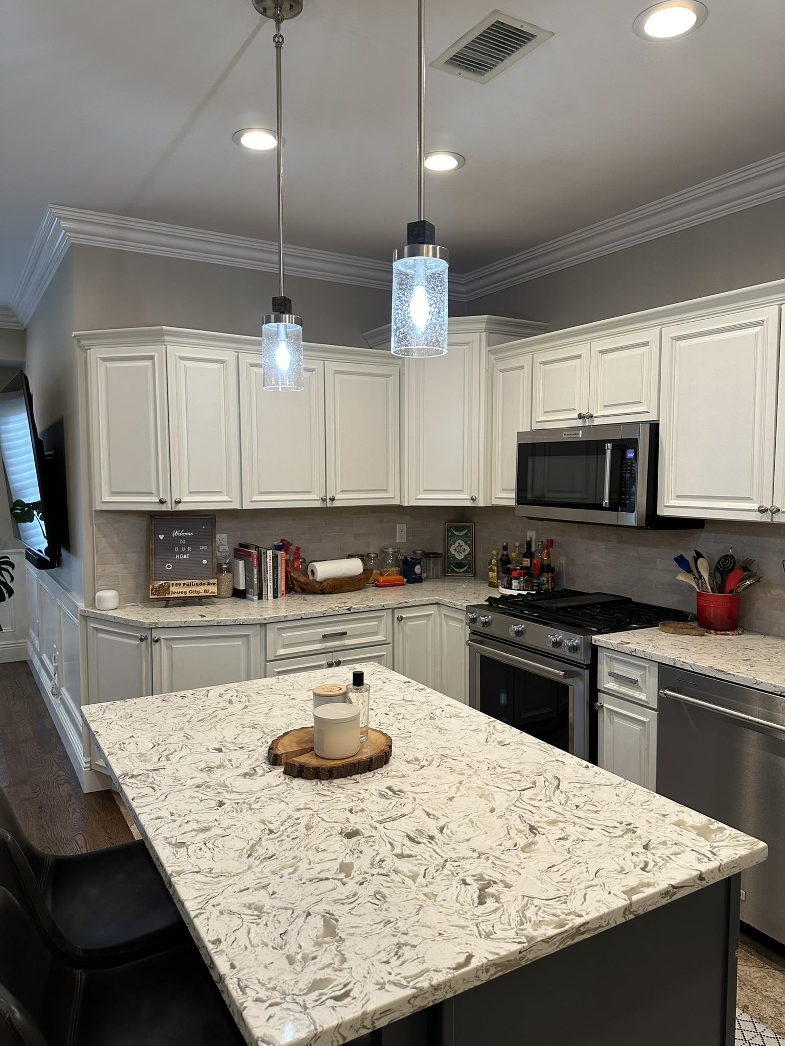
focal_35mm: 24
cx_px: 392
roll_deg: -0.3
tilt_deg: -4.0
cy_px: 523
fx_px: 726
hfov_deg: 56.8
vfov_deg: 71.6
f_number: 1.78
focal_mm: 6.86
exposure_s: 1/120
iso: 125
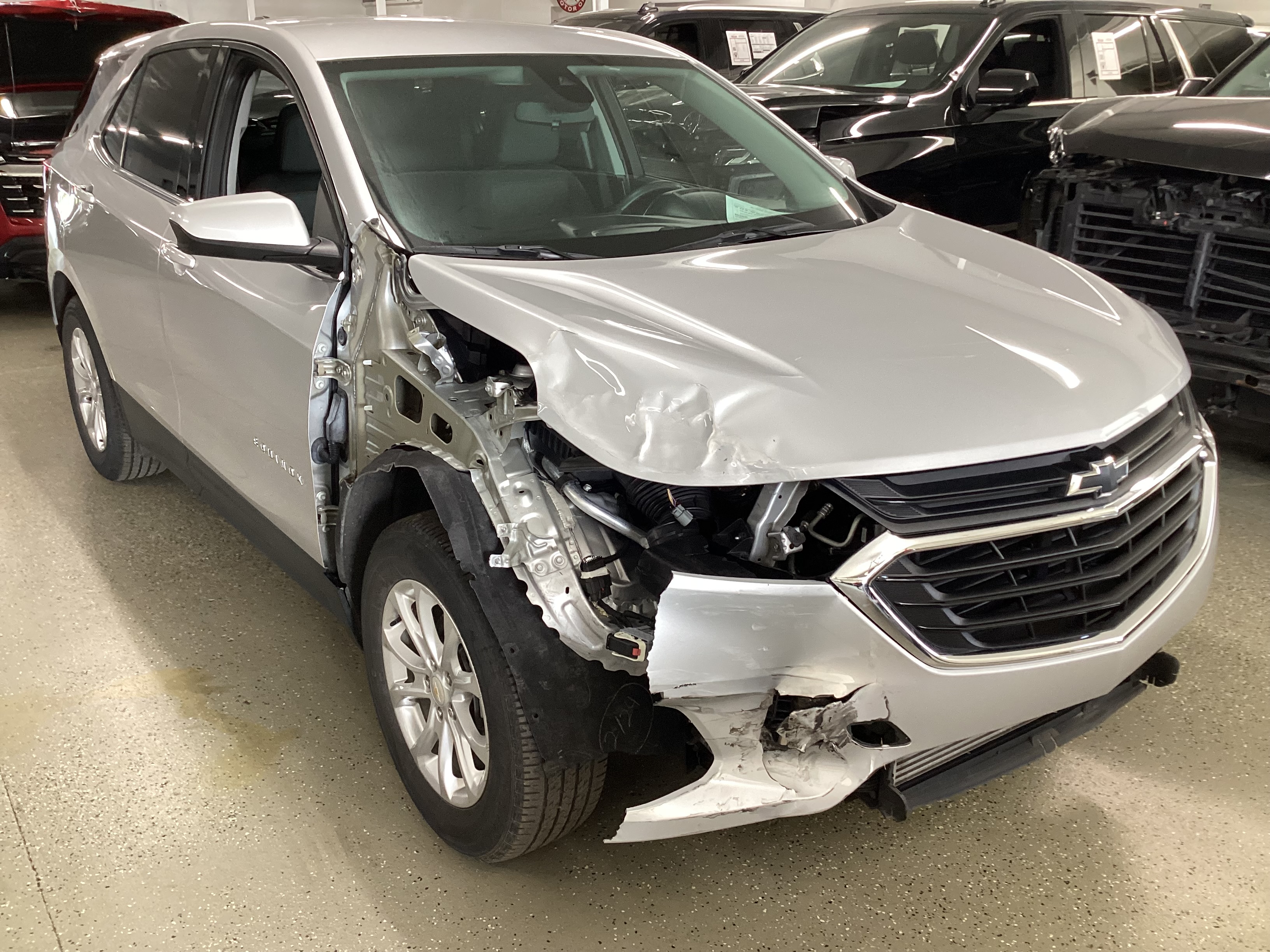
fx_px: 1137
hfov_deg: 58.4
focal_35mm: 31
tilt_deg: -21.3
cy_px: 476
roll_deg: -0.2
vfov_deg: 45.4
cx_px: 635
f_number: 2.4
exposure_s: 1/60
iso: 125
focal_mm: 3.3
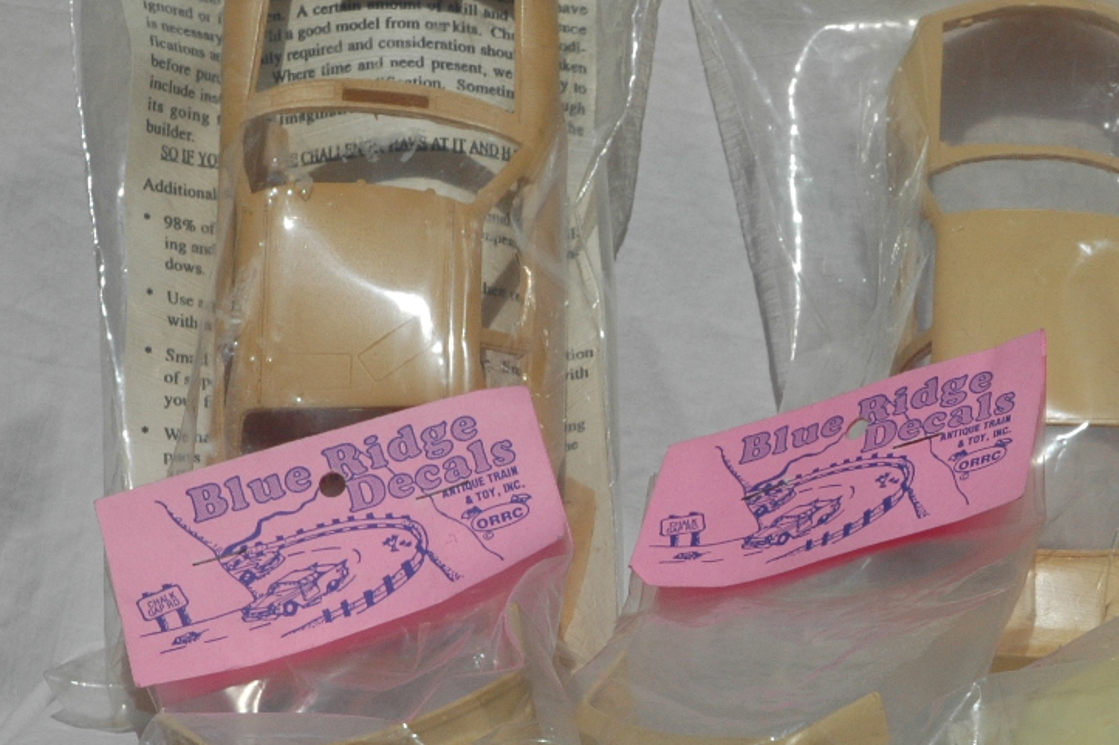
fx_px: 4846
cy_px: 426
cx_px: 1122
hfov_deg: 13.0
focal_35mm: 156
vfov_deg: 8.8
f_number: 11
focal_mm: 50
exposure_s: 1/500
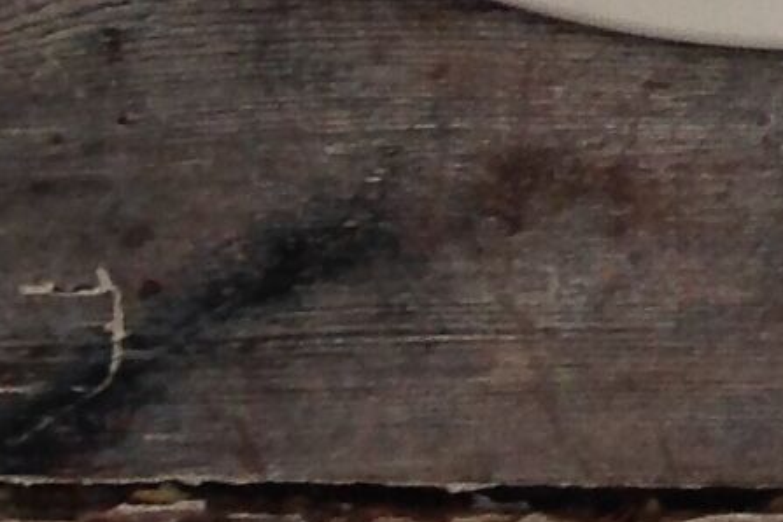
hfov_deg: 8.7
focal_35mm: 211
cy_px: -857
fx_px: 4589
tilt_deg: -58.7
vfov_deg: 6.1
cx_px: 1976
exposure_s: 1/15
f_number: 2.4
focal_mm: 4.28
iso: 50
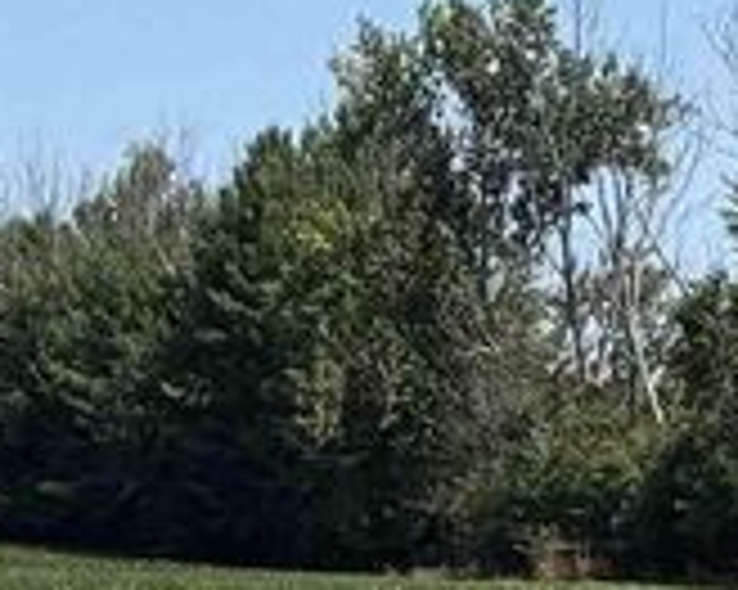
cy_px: 414
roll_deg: -0.9
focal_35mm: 293
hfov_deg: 6.3
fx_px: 6396
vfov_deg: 5.3
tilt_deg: +0.9
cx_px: -963
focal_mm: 6.76
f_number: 1.78
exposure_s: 1/4310
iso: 64
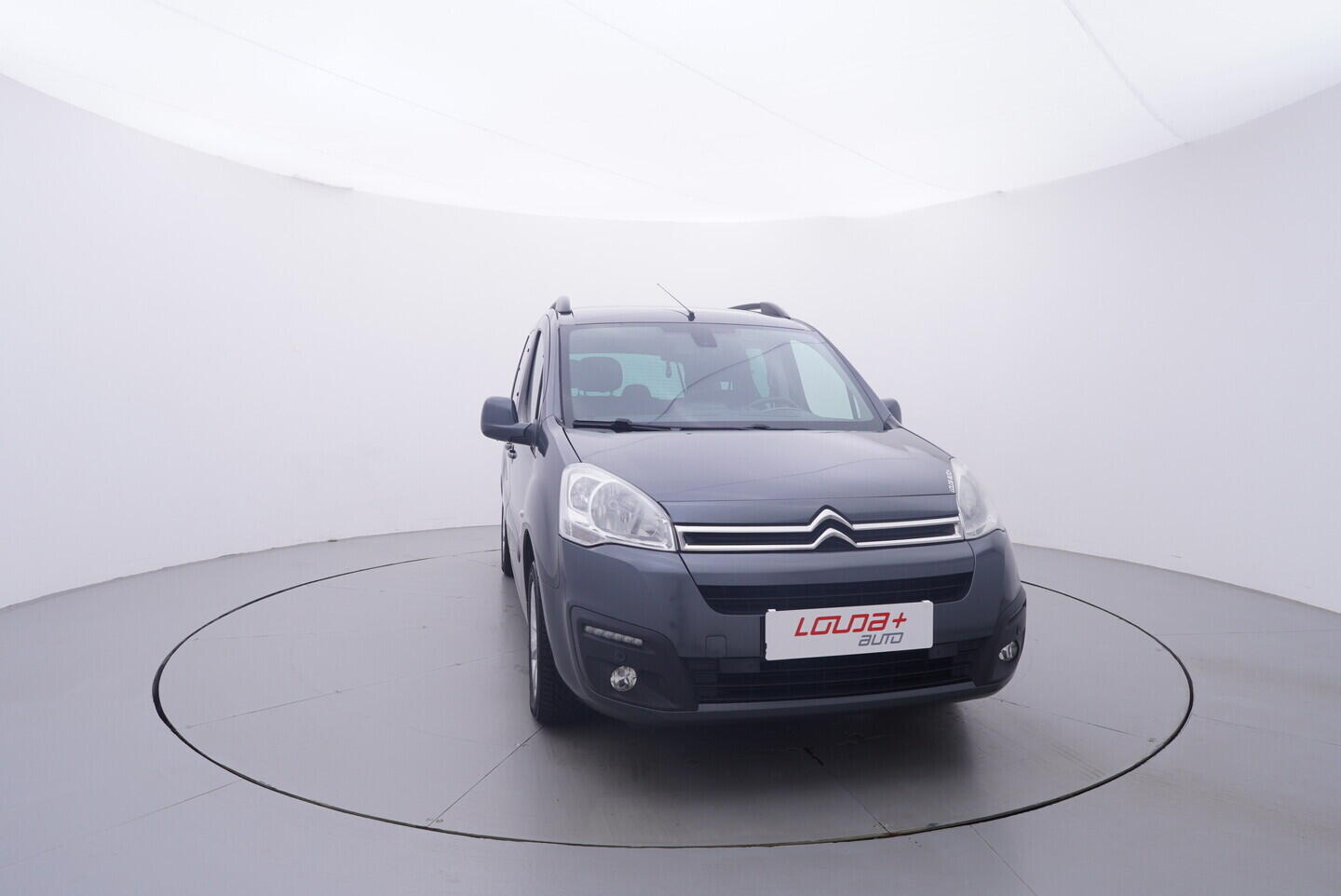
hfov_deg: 77.3
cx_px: 670
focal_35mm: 22
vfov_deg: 56.2
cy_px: 448
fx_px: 839
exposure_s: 1/80
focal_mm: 15
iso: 200
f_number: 5
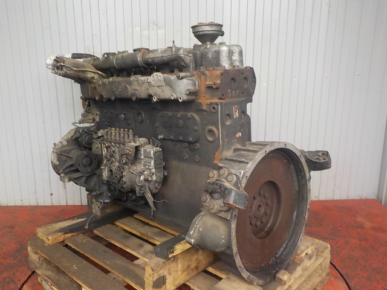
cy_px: 145
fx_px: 335
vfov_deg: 46.8
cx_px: 194
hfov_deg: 60.0
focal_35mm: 30
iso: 125
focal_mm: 4.1
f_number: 3.3
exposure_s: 1/30
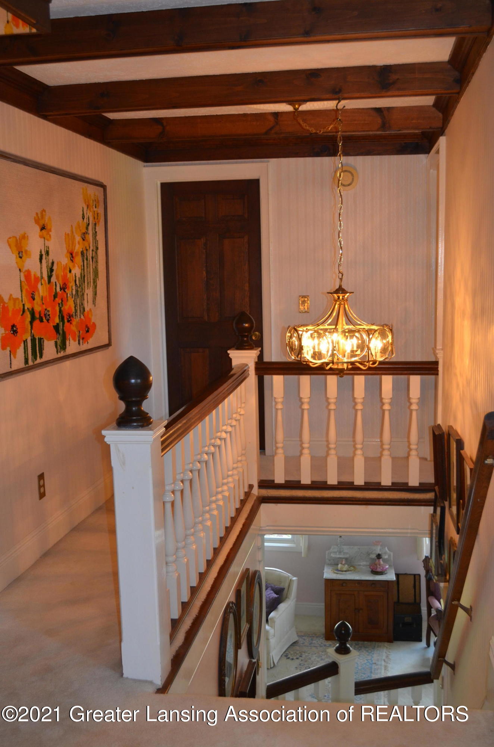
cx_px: 247
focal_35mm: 39
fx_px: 807
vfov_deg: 49.6
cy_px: 374
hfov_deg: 34.1
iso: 560
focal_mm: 26
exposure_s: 1/60
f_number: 4.2
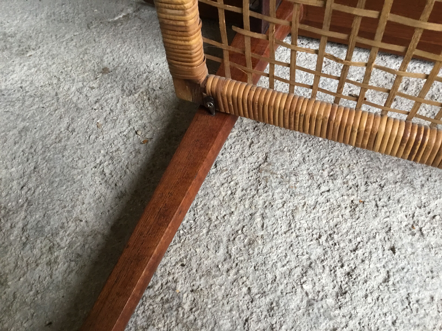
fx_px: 396
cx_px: 221
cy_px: 166
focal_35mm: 31
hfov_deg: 58.4
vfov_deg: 45.4
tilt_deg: -51.0
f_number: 2.4
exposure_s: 1/33
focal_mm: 3.3
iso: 160
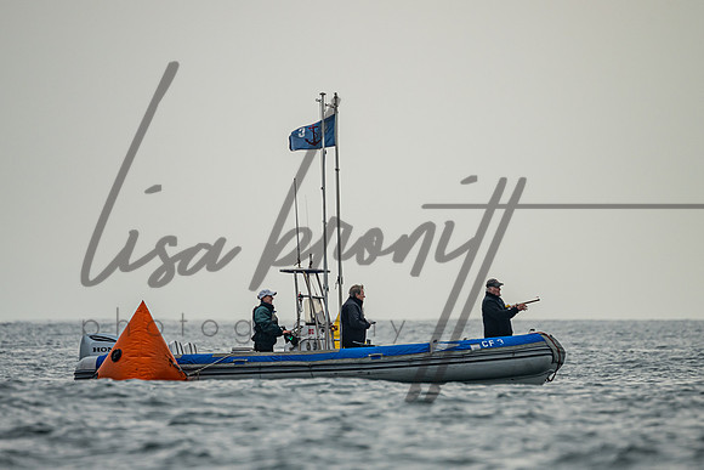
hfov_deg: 3.8
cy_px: 245
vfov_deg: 2.5
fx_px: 10745
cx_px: 368
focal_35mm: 549
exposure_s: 1/2500
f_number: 6.3
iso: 400
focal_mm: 400
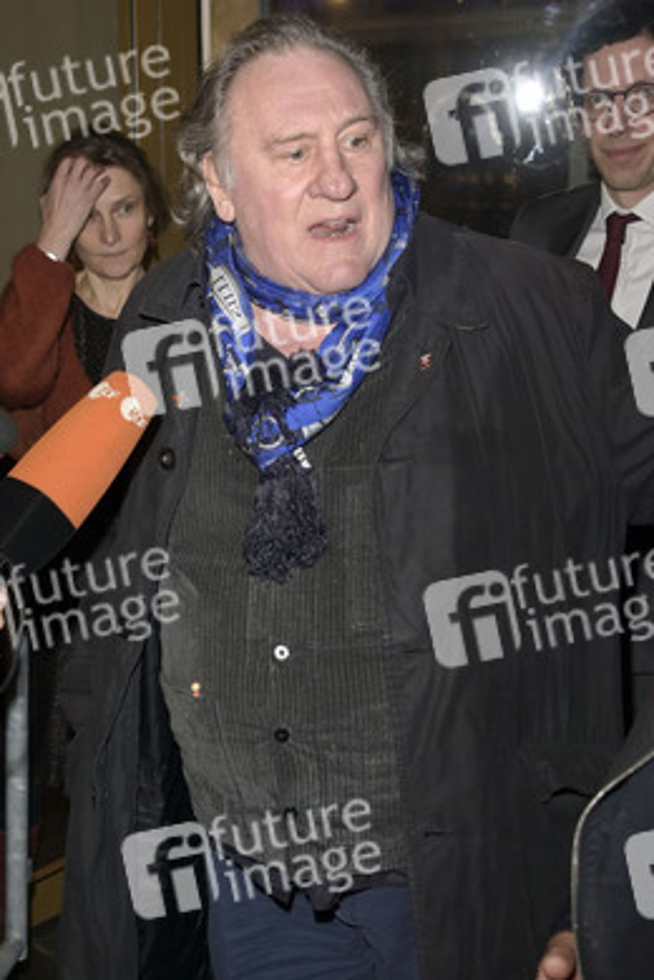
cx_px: 324
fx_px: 1172
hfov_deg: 31.2
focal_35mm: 43
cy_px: 482
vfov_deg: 45.4
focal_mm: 42
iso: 640
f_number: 5.6
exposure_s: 1/250
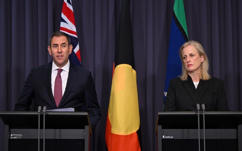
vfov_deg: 14.5
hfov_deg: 23.0
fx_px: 593
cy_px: 76
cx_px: 125
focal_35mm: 90
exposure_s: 1/320
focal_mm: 81
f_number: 2.8
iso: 2000
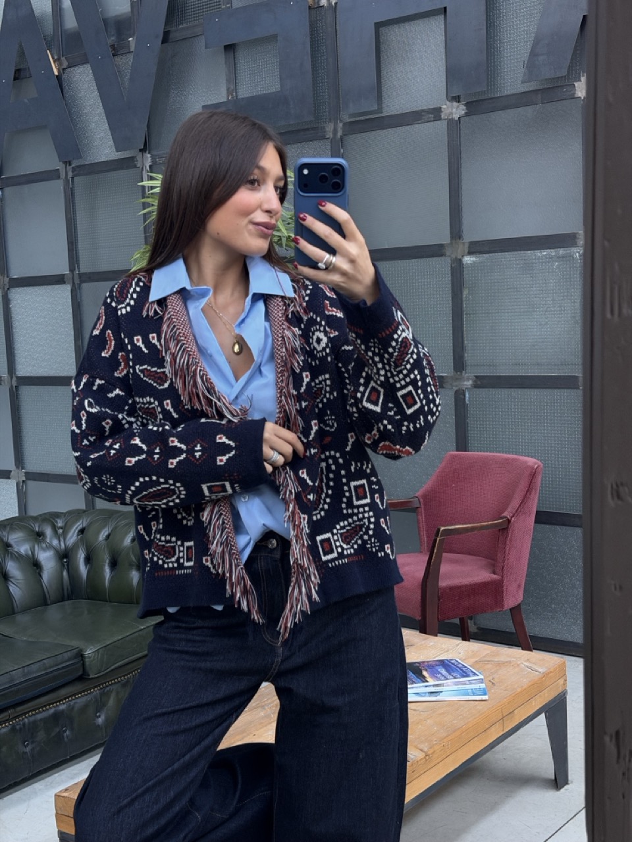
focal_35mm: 48
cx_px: 316
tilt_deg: -16.4
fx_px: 1168
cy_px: 421
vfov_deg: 39.7
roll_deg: +2.9
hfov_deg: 30.3
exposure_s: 1/60
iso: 250
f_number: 1.78
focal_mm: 6.76
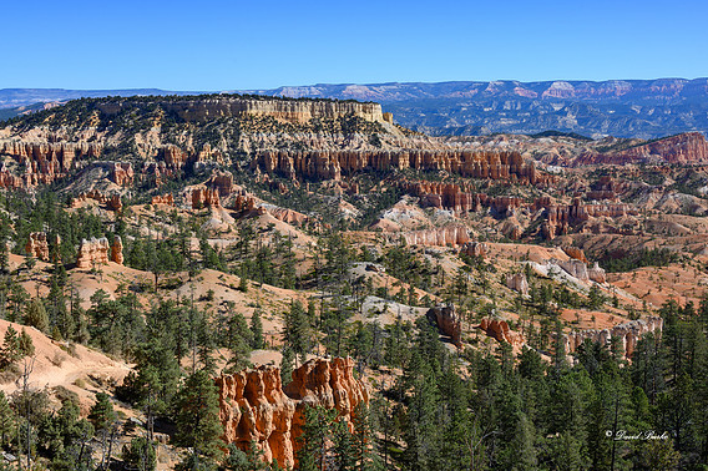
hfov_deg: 40.4
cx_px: 359
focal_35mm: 49
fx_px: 963
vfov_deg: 27.5
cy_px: 238
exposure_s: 1/125
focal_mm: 48
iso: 100
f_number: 11
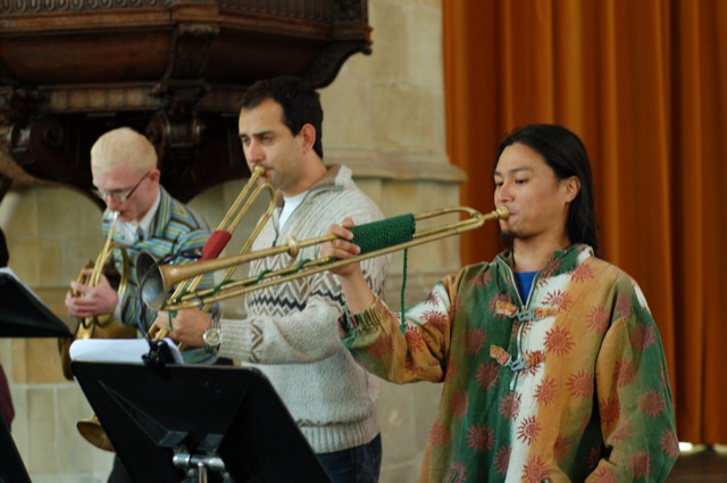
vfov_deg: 18.1
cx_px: 364
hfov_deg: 27.0
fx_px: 1513
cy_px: 242
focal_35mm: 75
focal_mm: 50
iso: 800
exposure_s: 1/40
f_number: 3.2
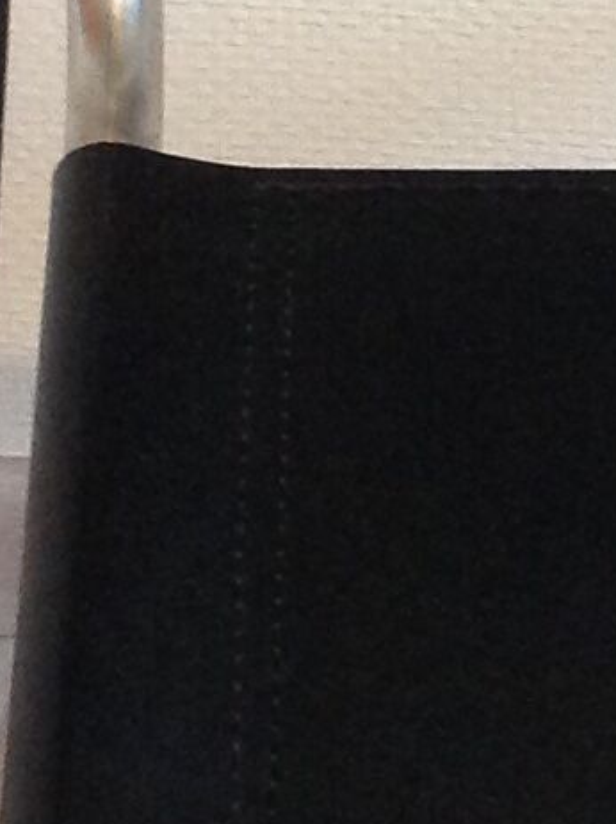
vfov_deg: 10.1
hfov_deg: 7.3
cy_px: 324
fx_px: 4661
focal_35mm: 196
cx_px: 1139
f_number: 2.4
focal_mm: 4.28
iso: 250
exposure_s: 1/15
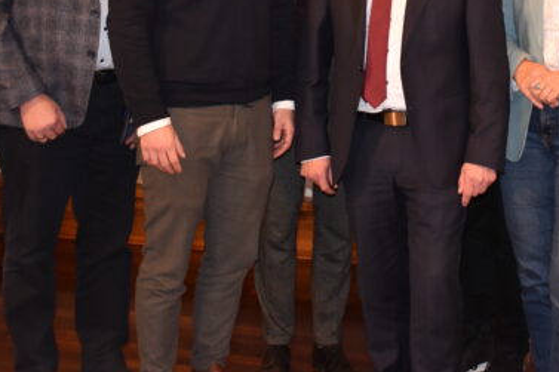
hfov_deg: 23.4
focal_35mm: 86
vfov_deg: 15.7
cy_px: 41
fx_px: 1334
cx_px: 439
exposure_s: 1/60
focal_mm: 31
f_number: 4.2
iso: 900
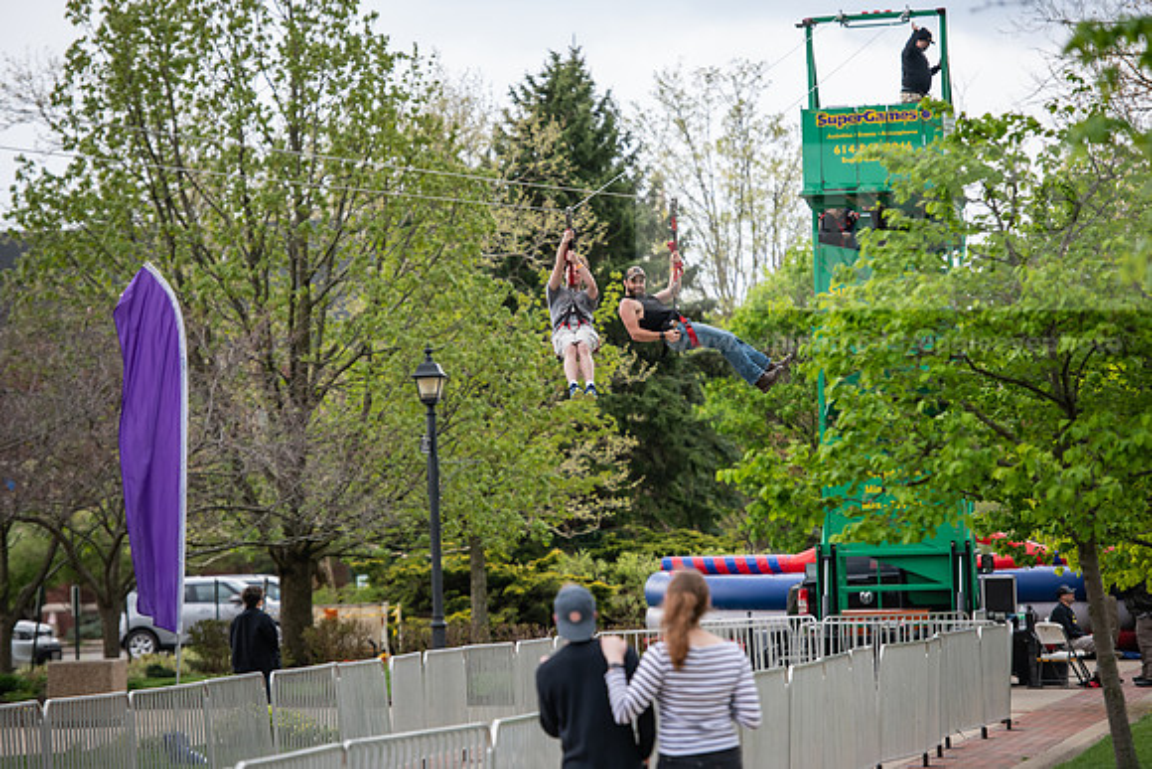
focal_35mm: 165
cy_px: 384
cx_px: 576
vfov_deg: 8.3
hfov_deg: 12.4
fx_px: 5281
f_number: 3.5
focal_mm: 165
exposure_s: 1/500
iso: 400
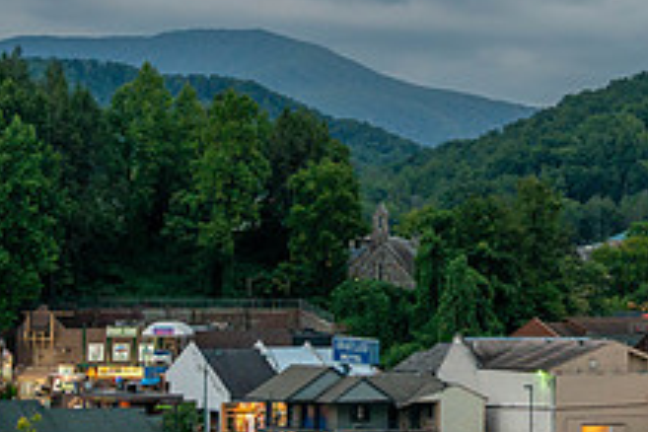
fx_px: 2142
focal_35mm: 119
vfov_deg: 11.4
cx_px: 595
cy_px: 4
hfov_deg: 16.9
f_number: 7.1
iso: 900
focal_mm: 45
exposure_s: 1/50
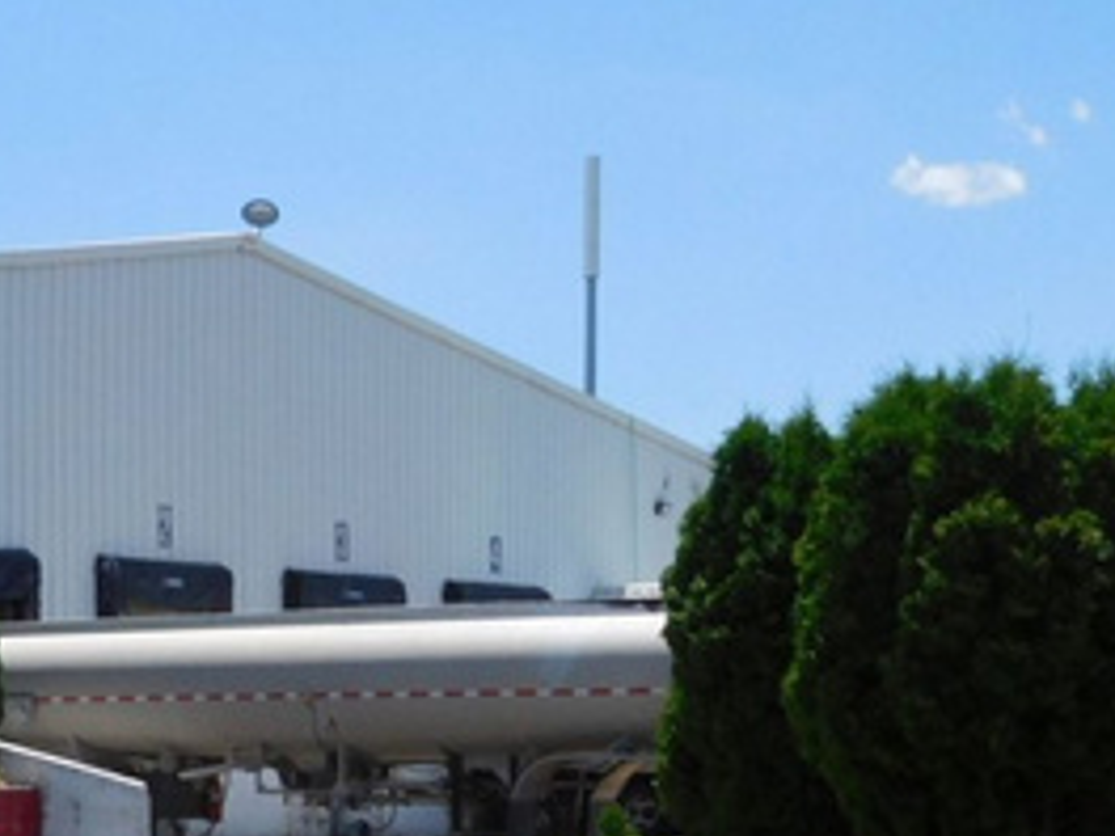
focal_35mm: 85
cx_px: -207
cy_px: 730
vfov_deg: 17.2
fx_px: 2738
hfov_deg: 21.5
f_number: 3.8
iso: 125
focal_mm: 6.2
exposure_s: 1/1250
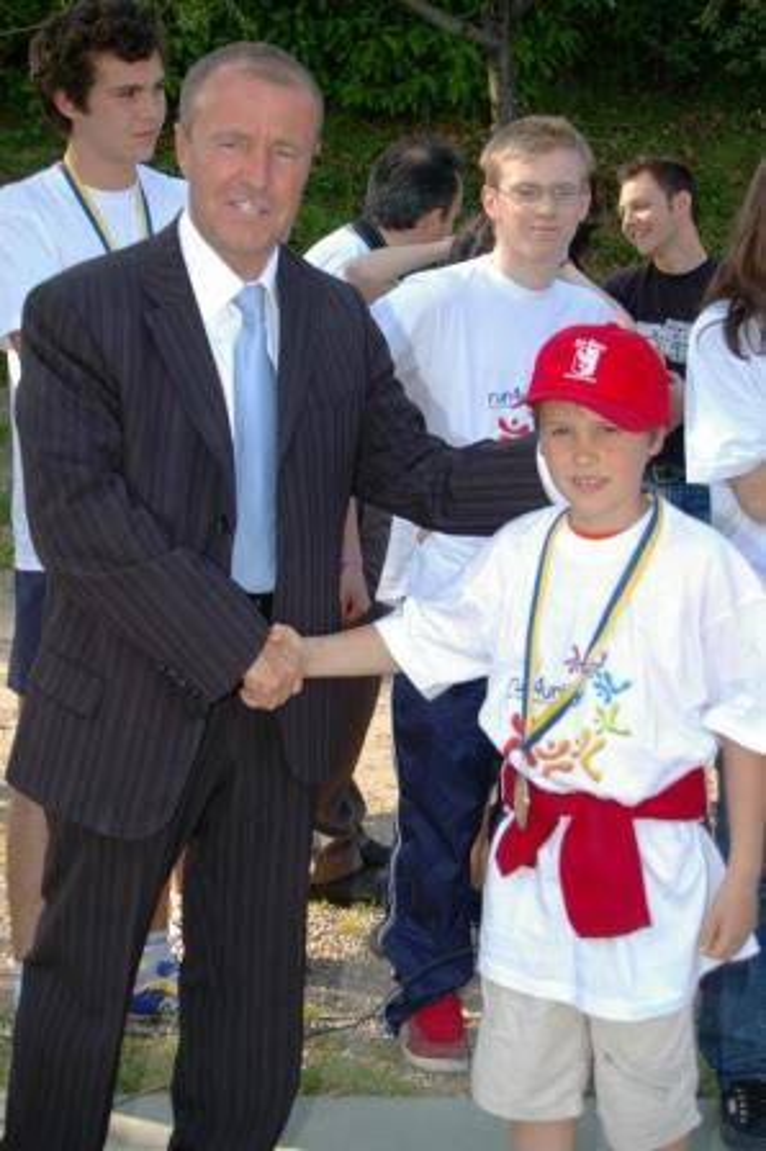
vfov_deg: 29.9
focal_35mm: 68
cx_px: 383
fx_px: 2158
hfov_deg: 20.1
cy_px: 576
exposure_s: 1/180
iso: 200
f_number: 8
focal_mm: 45
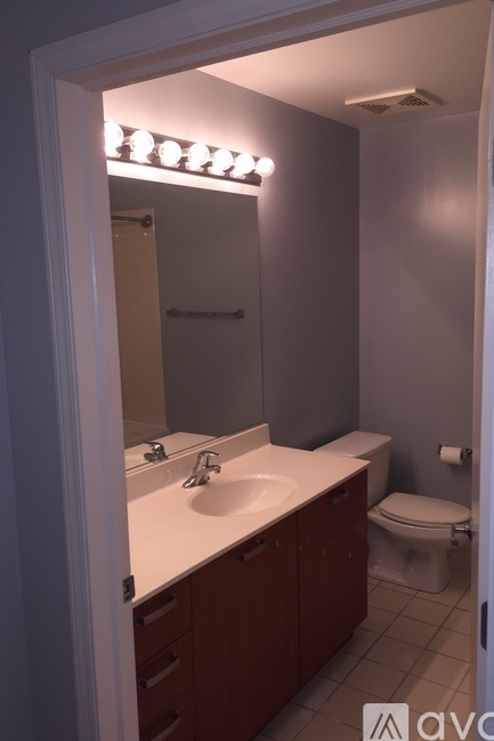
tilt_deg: -7.9
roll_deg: +0.8
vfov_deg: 60.3
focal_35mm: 31
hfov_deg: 42.3
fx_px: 638
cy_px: 368
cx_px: 262
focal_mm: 4.15
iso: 40
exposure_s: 1/30
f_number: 2.2
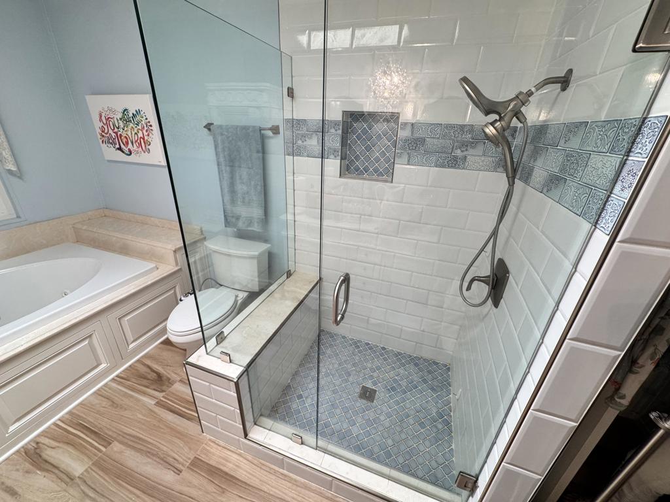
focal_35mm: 14
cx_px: 335
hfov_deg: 102.1
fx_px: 271
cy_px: 251
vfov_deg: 85.7
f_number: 2.2
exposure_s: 1/60
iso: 200
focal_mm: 2.22
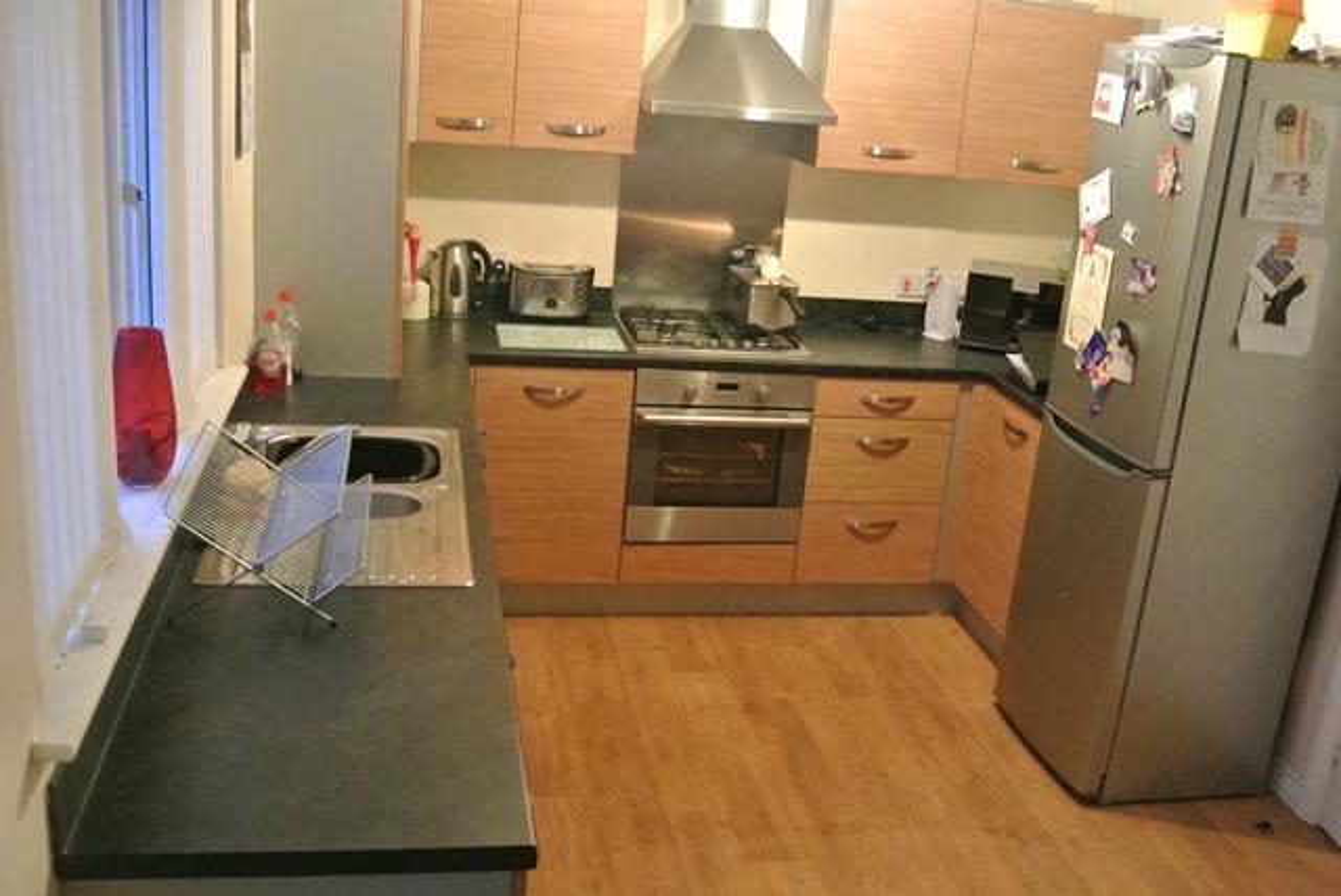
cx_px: 670
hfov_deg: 53.1
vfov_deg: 36.9
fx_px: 1342
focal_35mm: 36
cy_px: 448
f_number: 4
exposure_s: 1/25
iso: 3200
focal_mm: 13.5
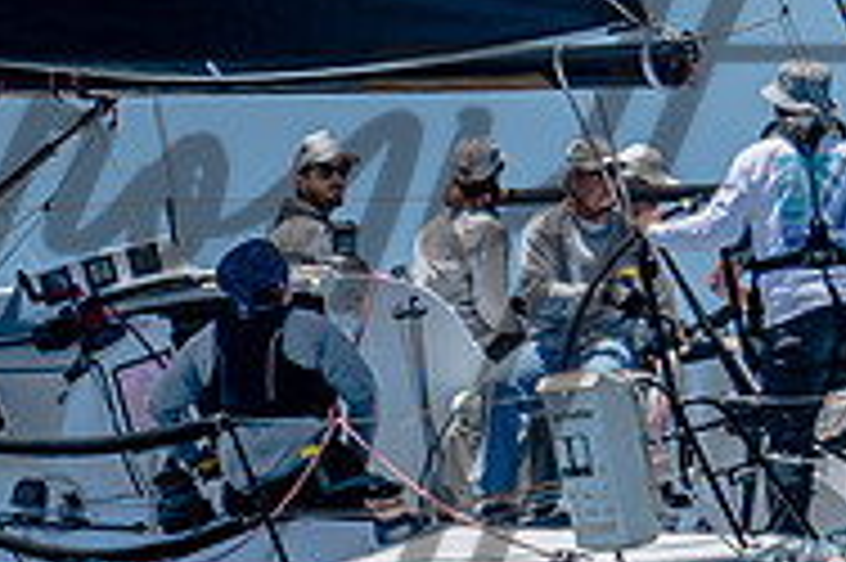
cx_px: 83
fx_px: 32025
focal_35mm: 1364
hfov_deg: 1.5
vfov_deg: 1.0
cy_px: 239
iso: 200
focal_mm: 260
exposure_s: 1/1600
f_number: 5.6
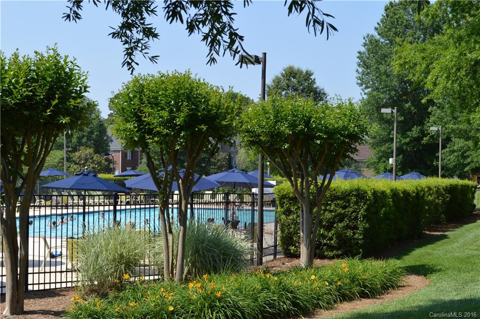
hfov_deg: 33.4
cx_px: 240
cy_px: 160
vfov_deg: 22.6
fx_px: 799
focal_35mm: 60
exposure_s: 1/200
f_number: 7.1
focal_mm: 40
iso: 100
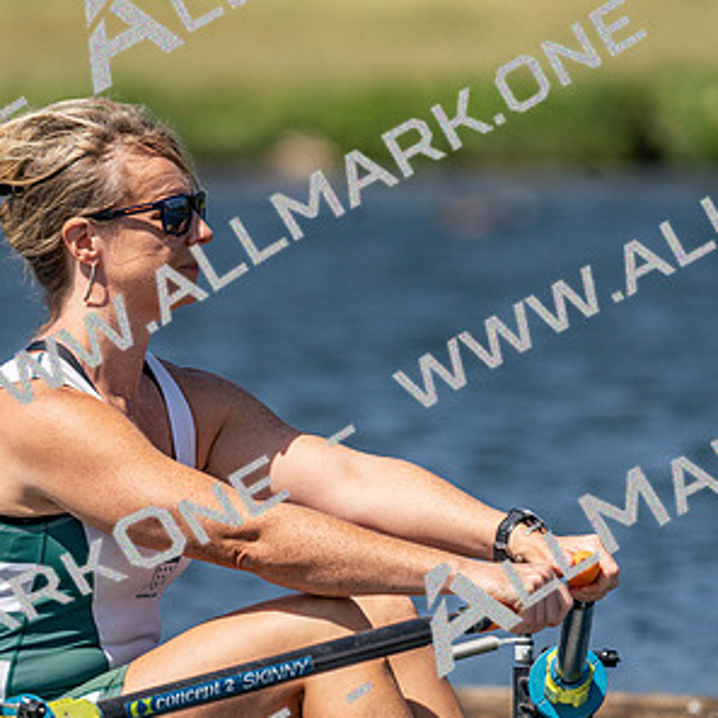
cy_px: 448
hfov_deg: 2.2
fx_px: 18304
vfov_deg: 2.2
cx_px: 218
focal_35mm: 780
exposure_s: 1/2000
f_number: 6.3
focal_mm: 470
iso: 250
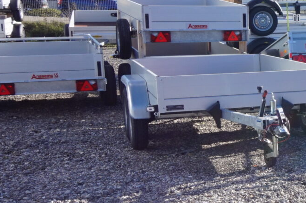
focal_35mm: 93
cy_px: 133
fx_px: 790
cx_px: 501
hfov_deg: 18.5
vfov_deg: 14.6
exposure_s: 1/80
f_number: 11
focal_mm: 16
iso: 100
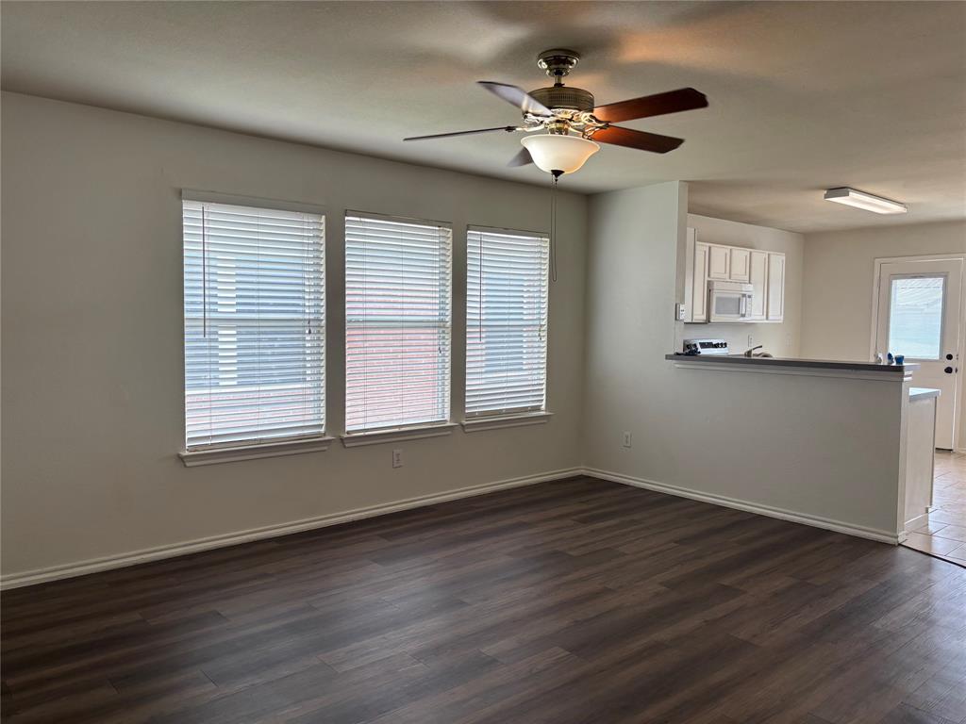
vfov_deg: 53.1
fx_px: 726
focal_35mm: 26
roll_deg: -0.6
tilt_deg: -4.2
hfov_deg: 67.3
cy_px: 362
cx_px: 483
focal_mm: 5.96
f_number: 1.6
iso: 40
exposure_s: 1/120
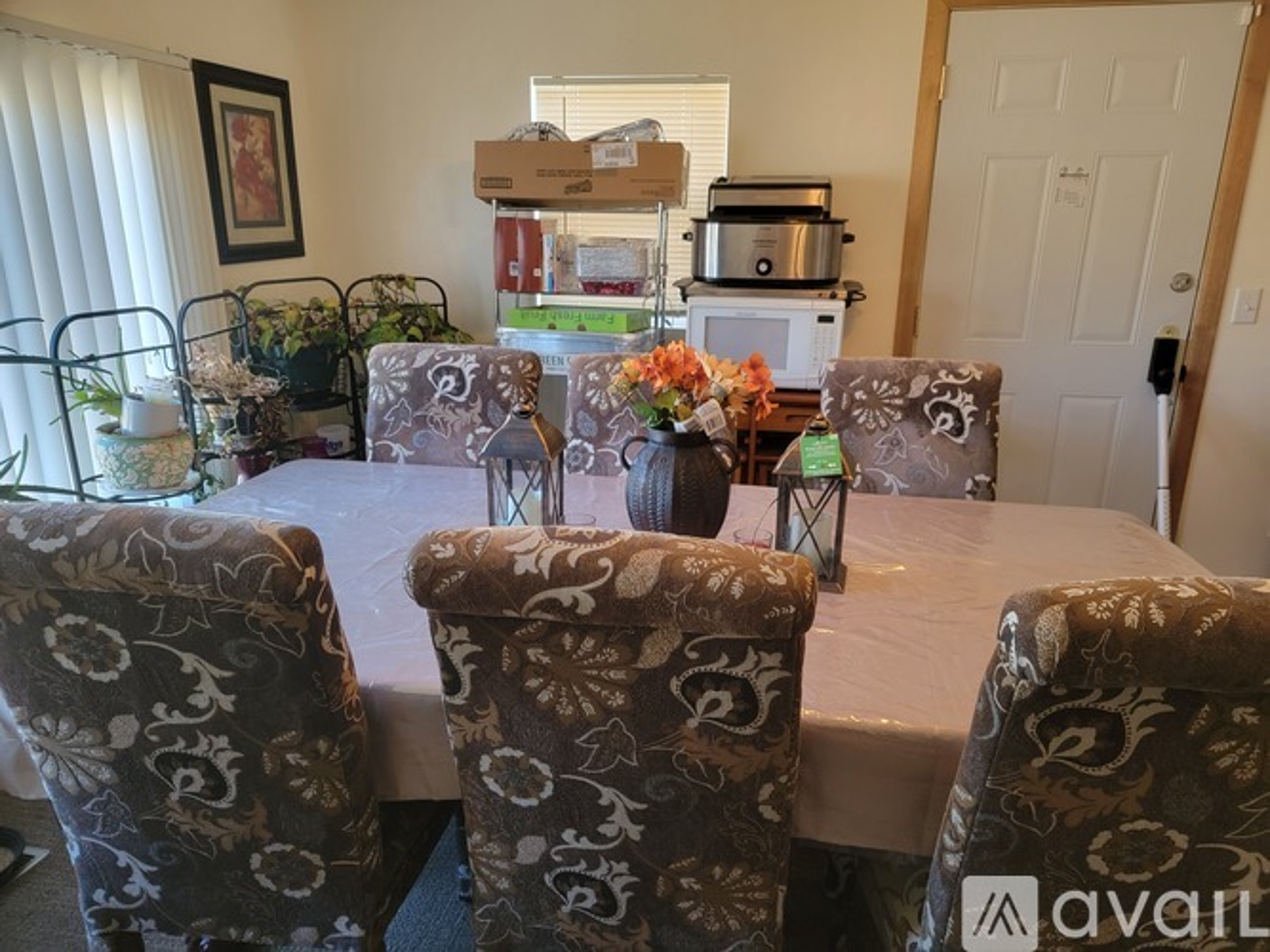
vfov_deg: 56.8
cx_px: 635
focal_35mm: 24
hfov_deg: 71.6
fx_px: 880
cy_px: 476
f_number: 1.8
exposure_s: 1/120
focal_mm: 6.7
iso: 320
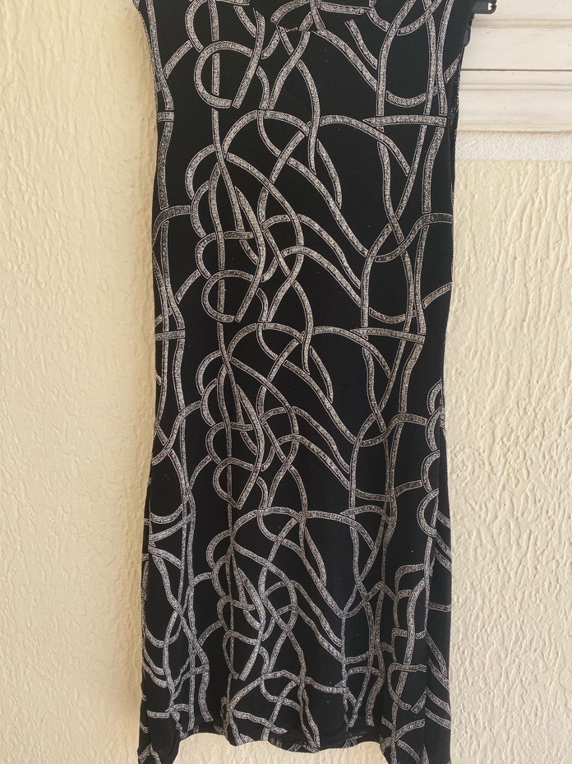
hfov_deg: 49.7
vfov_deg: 63.5
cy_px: 378
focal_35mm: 28
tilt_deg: -10.6
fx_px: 617
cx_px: 287
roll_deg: -1.9
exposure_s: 1/762
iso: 32
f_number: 1.8
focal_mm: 4.25
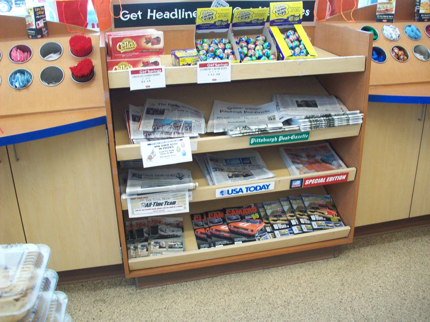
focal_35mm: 37
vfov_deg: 38.7
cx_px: 215
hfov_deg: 50.1
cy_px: 161
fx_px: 460
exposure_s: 1/46.7
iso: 160
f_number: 2.8
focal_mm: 6.2
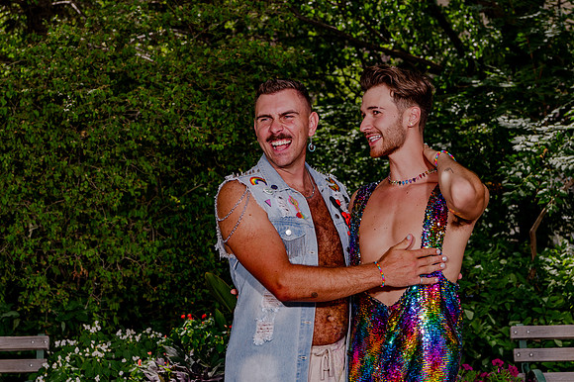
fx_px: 1258
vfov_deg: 17.3
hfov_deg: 25.7
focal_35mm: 79
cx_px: 318
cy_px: 171
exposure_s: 1/320
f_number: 8
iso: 200
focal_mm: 70
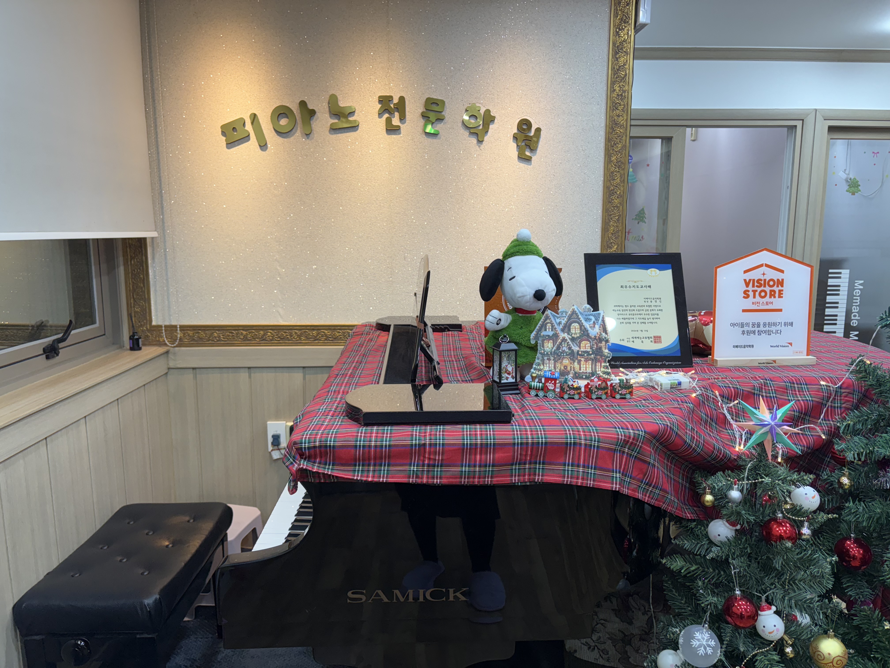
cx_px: 445
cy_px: 334
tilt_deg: -8.8
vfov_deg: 53.1
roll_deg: +0.6
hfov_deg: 67.3
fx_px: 668
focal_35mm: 26
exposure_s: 1/120
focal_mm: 5.96
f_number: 1.6
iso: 80
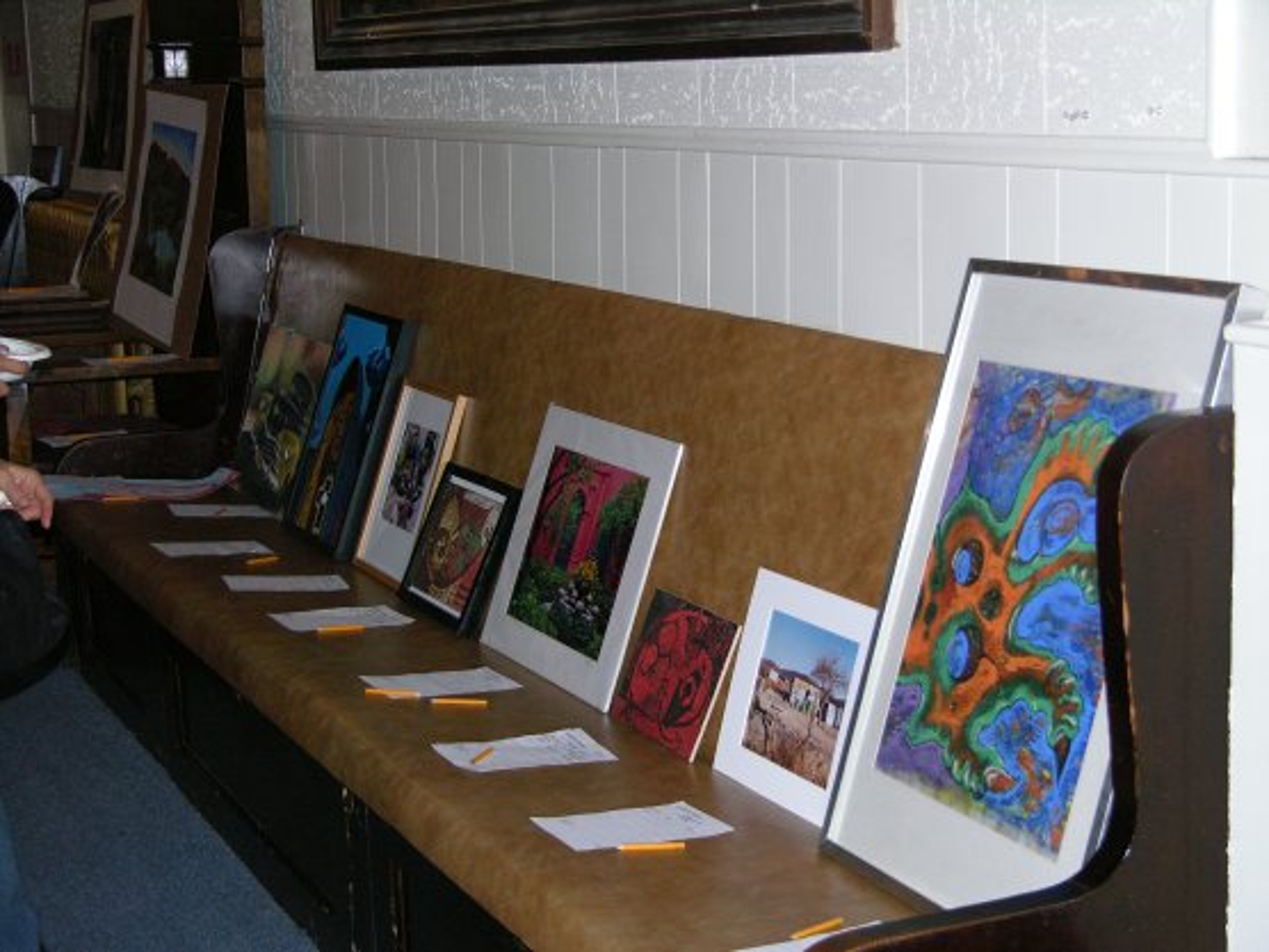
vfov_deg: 22.3
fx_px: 2420
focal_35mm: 66
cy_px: 476
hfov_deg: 29.4
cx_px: 634
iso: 200
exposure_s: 1/120
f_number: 3.2
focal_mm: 16.8
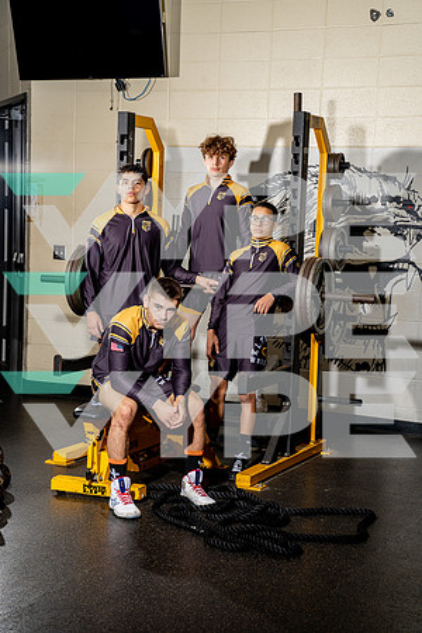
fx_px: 1231
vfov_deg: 28.8
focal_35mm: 70
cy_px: 316
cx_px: 211
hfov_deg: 19.5
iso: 100
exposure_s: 1/200
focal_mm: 70
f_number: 8
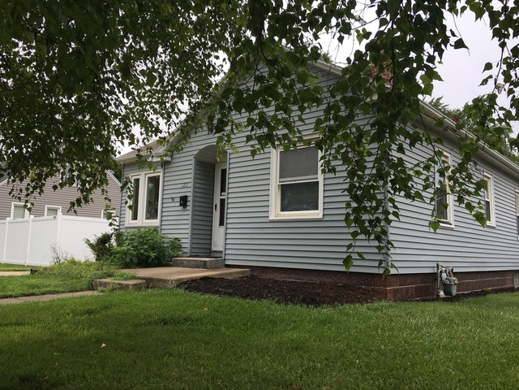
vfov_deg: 48.2
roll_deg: -2.4
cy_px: 195
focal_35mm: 29
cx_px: 260
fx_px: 435
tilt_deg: +9.1
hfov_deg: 61.7
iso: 25
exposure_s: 1/630
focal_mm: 4.15
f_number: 2.2
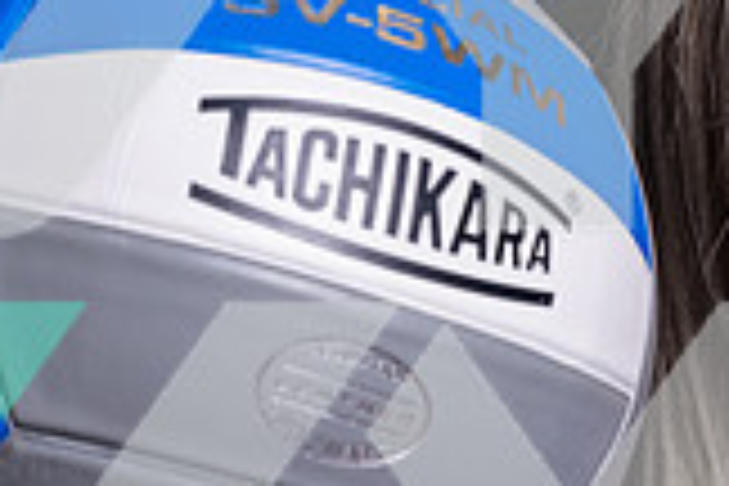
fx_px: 3118
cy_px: 542
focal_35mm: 154
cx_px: 760
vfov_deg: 8.8
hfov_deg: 13.1
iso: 100
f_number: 5.6
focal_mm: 43
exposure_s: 1/125
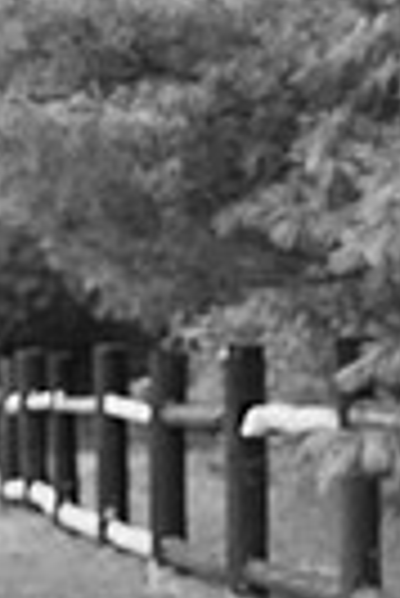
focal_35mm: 287
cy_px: 737
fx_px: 4771
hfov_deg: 4.8
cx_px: 634
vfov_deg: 7.1
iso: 500
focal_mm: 85
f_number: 6.3
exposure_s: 1/200
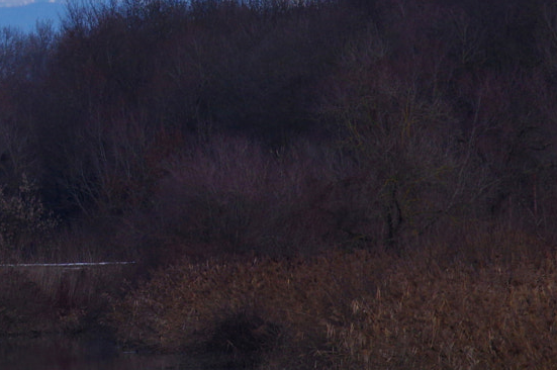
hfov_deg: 1.8
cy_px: 81
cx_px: -127
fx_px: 17246
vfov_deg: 1.2
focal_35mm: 1116
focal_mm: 200
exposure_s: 1/2000
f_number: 4.5
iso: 400
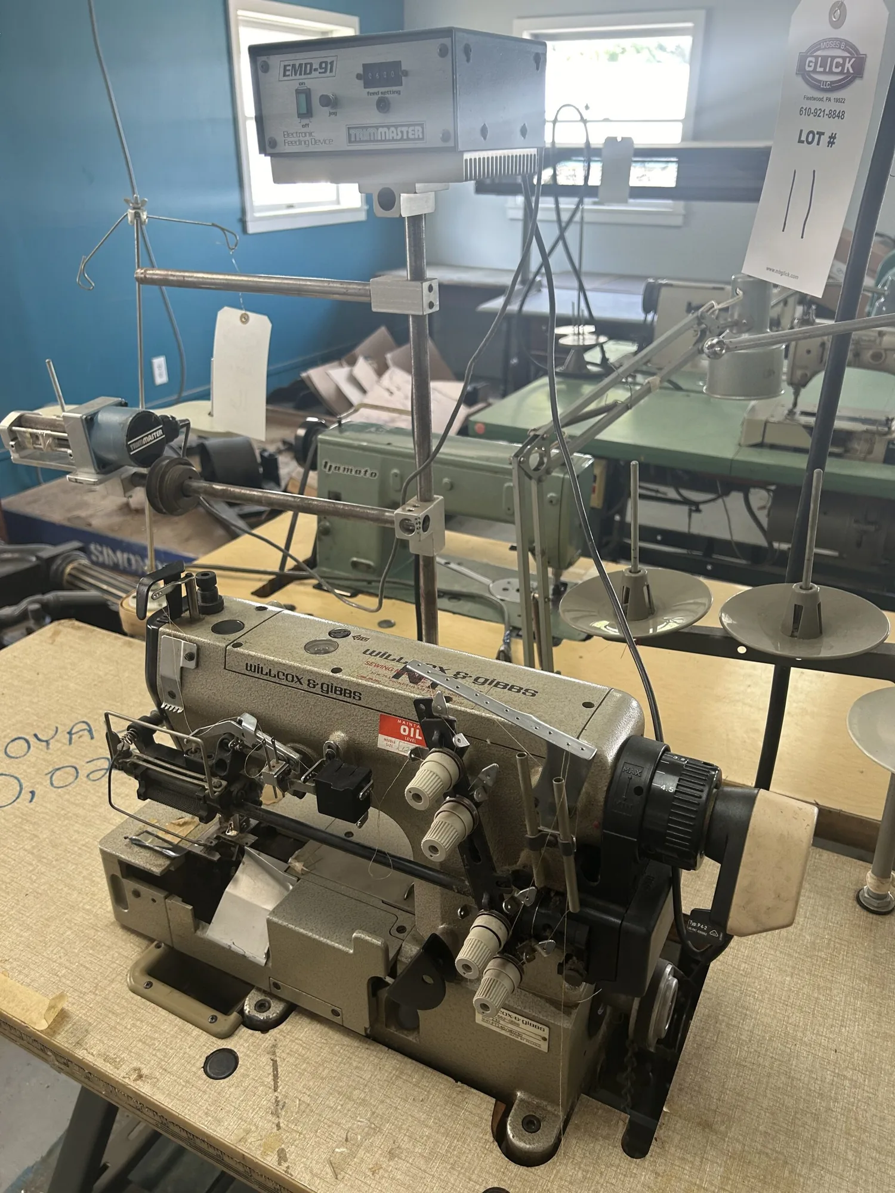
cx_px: 448
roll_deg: -0.2
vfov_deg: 67.3
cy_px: 596
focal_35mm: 26
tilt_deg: -26.4
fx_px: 896
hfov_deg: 53.1
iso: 80
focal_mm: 5.7
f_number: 1.5
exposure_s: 1/60
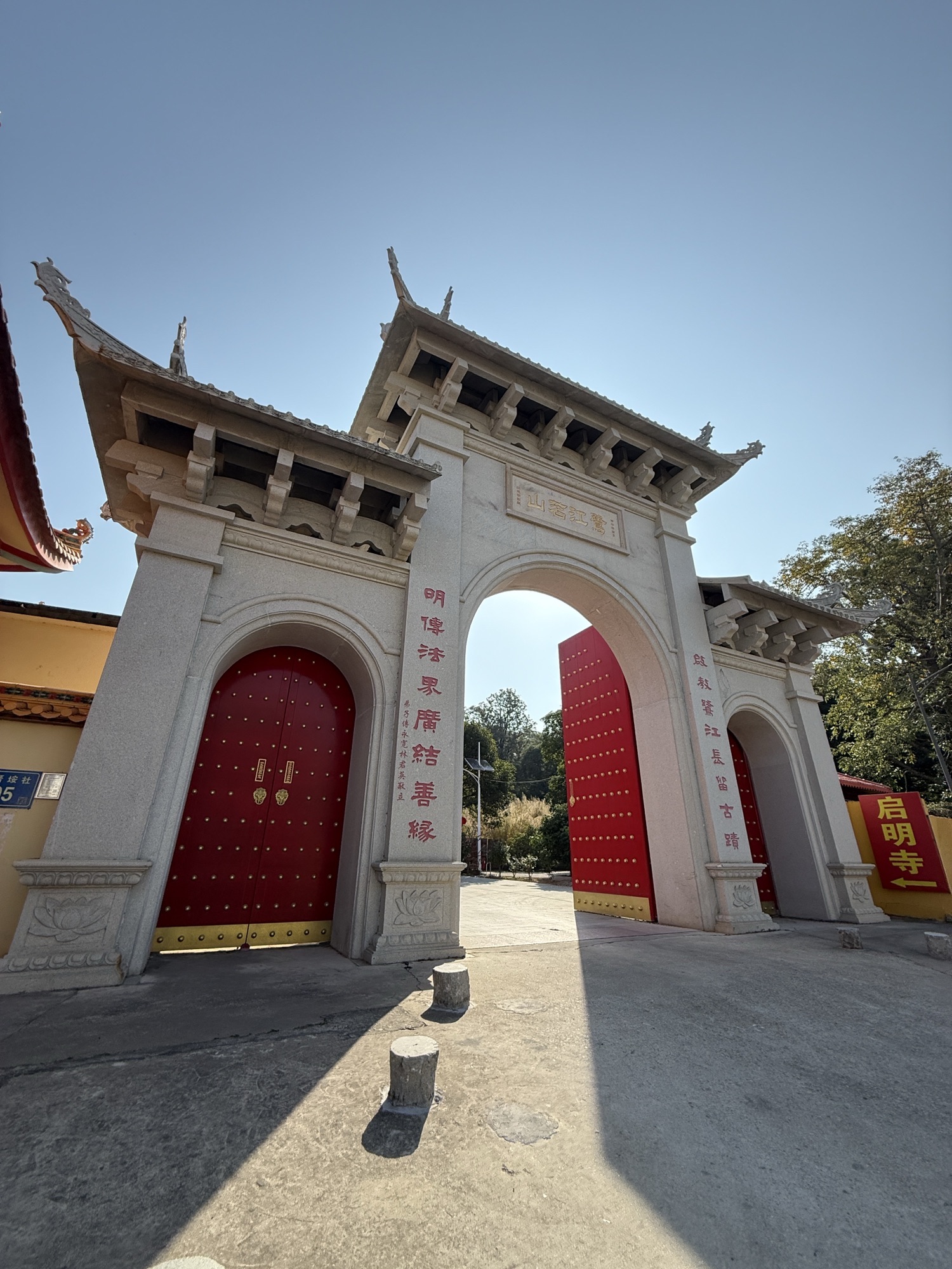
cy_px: 634
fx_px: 513
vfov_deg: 102.1
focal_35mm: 14
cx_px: 476
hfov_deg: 85.7
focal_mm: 2.22
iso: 64
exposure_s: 1/1572
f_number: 2.2
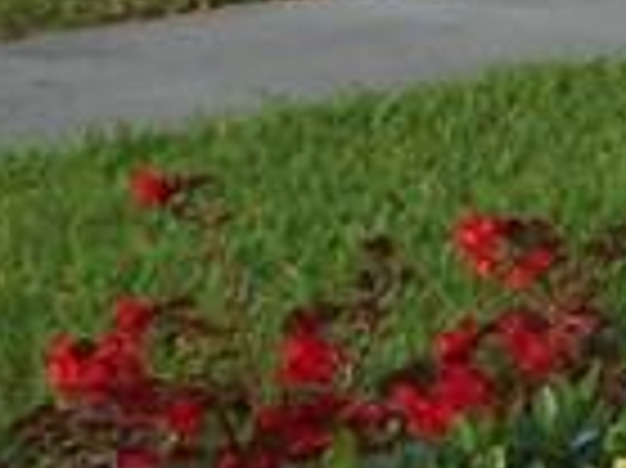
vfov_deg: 6.8
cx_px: 1919
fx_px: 3867
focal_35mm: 214
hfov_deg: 7.9
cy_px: -387
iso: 80
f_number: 4
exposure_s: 1/200
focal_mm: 5.2
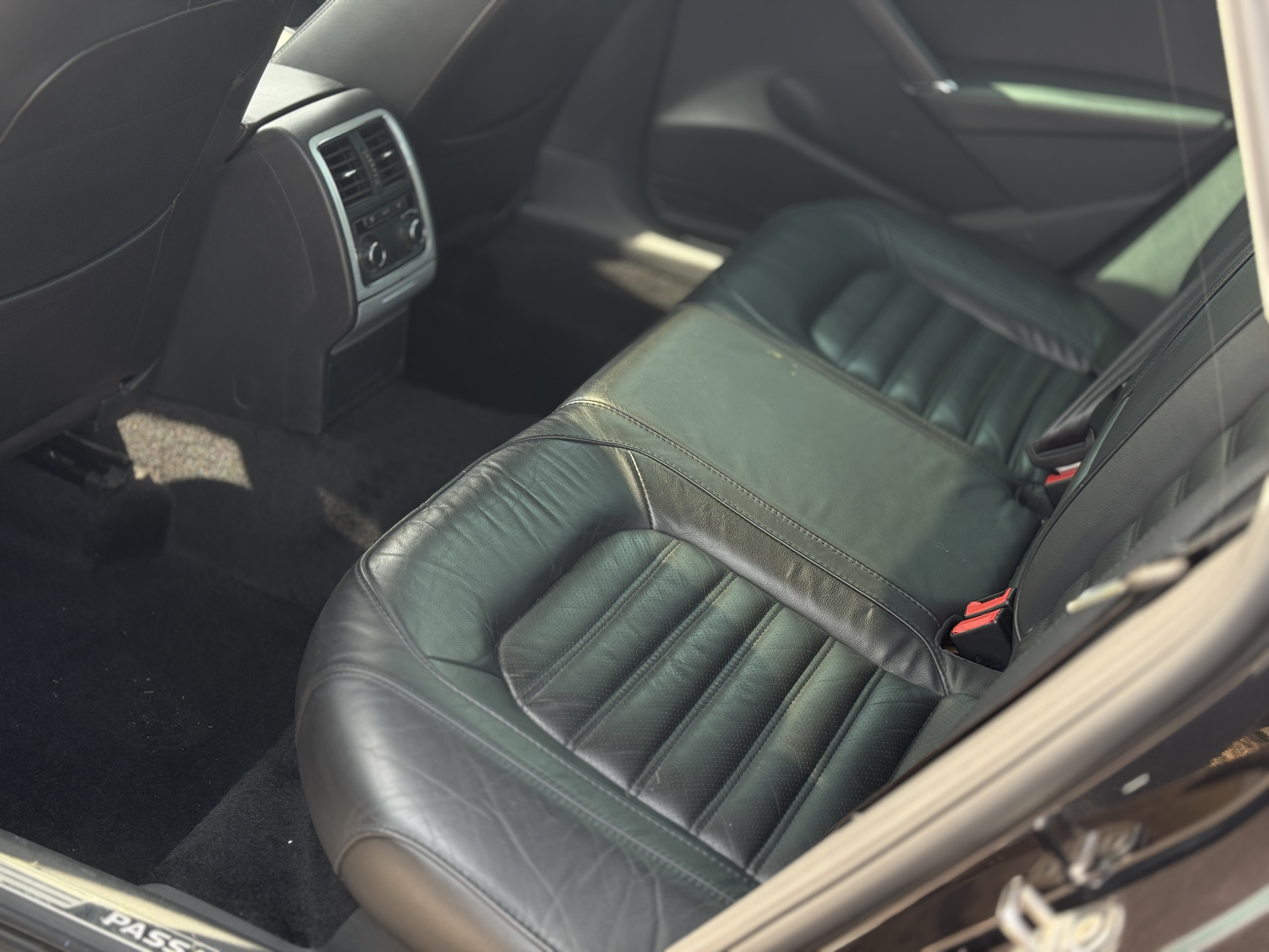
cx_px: 634
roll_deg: -7.4
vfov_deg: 30.3
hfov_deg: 39.7
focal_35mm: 48
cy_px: 476
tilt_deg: -29.4
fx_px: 1760
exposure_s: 1/309
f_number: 1.78
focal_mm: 6.76
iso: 80
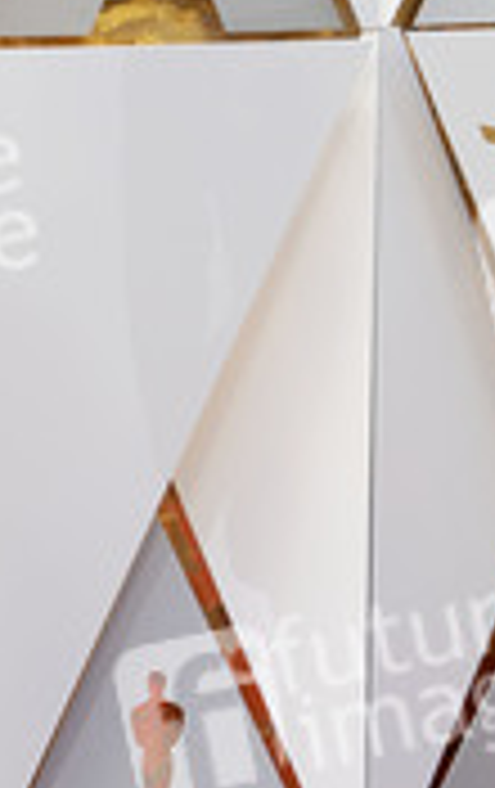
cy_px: 468
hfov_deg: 10.7
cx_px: -61
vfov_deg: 17.2
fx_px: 2601
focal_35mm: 121
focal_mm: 52
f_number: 7.1
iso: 1000
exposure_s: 1/250
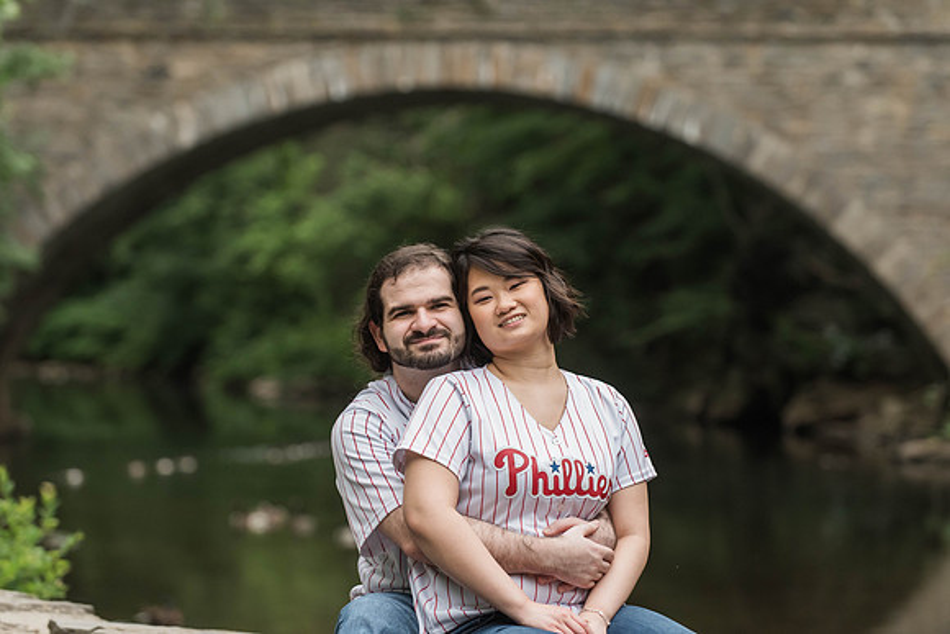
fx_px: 3728
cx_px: 477
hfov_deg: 14.5
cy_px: 311
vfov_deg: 9.7
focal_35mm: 141
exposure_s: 1/800
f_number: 4
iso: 1600
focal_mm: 135
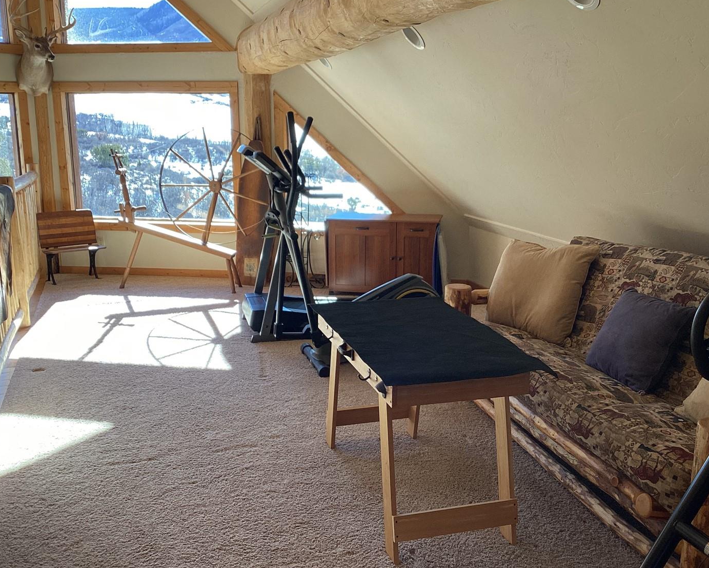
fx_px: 735
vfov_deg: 42.2
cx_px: 361
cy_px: 293
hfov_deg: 51.5
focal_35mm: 35
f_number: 2.4
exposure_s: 1/120
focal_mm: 3.3
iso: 40
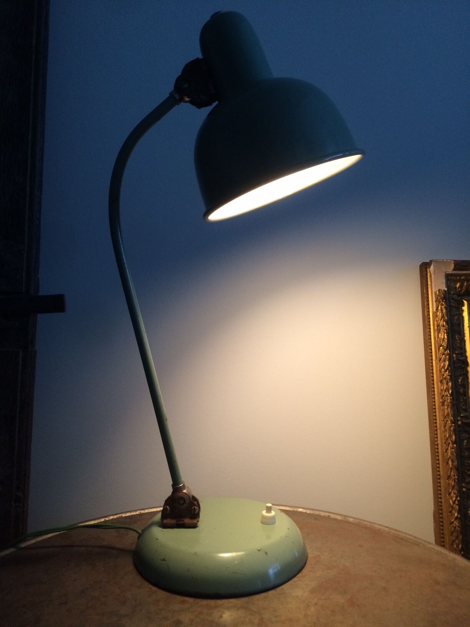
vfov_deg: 61.7
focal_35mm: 29
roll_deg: +0.1
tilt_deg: -2.1
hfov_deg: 48.2
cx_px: 235
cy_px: 314
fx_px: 525
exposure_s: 1/33
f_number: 2.2
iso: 80
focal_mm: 4.15
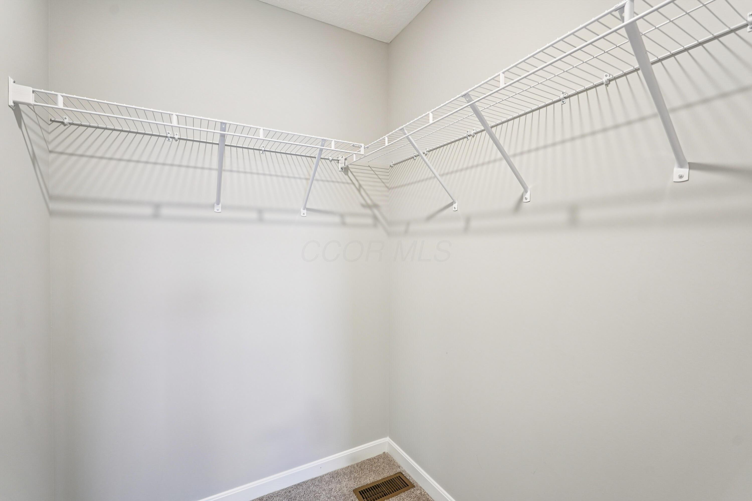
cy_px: 250
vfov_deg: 72.1
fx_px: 345
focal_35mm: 16
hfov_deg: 95.0
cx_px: 376
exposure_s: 1/15
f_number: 6.3
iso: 400
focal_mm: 16.5
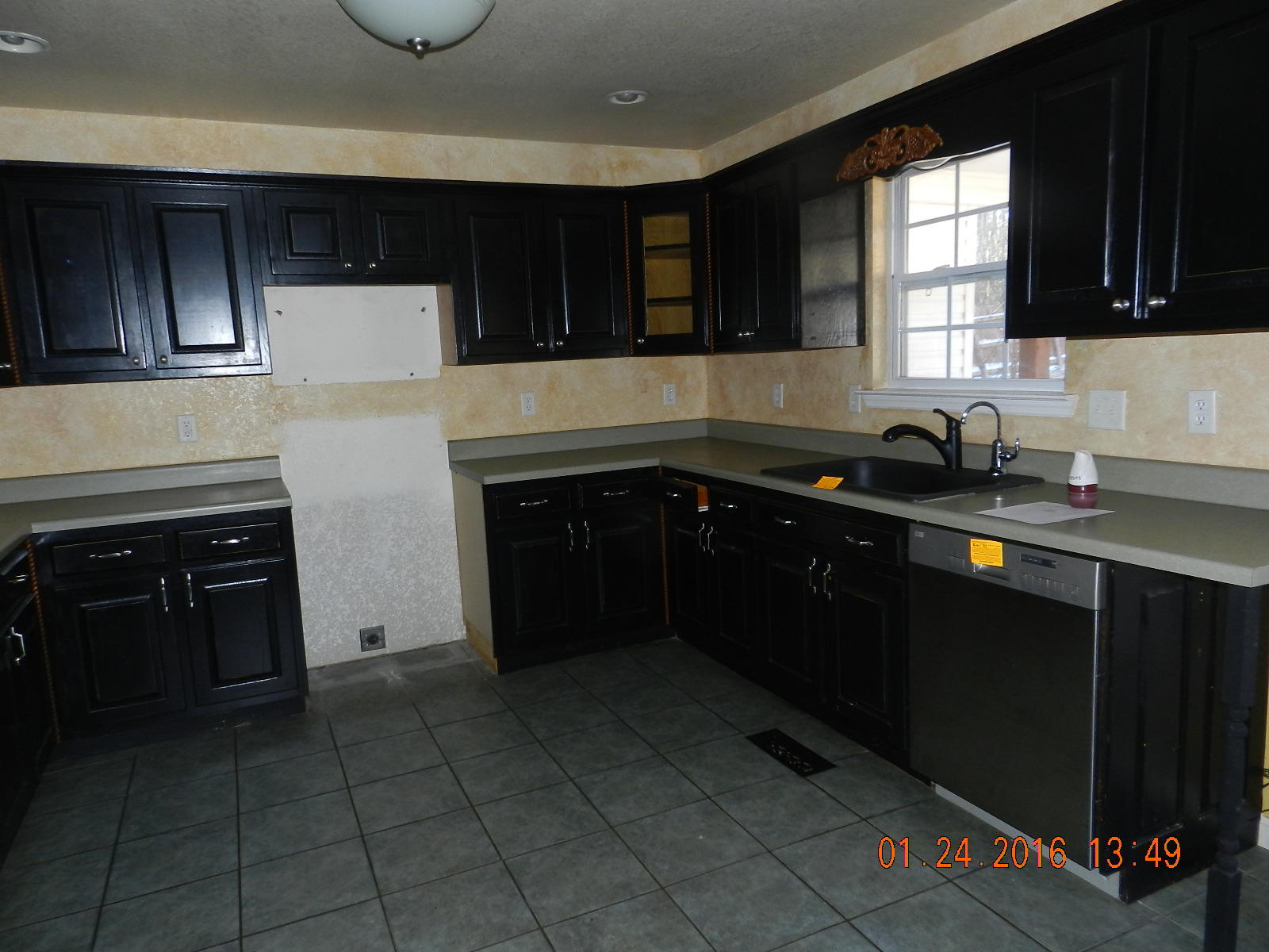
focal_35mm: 23
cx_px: 634
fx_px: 843
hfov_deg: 73.9
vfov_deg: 58.9
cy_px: 476
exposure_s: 1/30
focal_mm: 4
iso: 200
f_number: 3.4
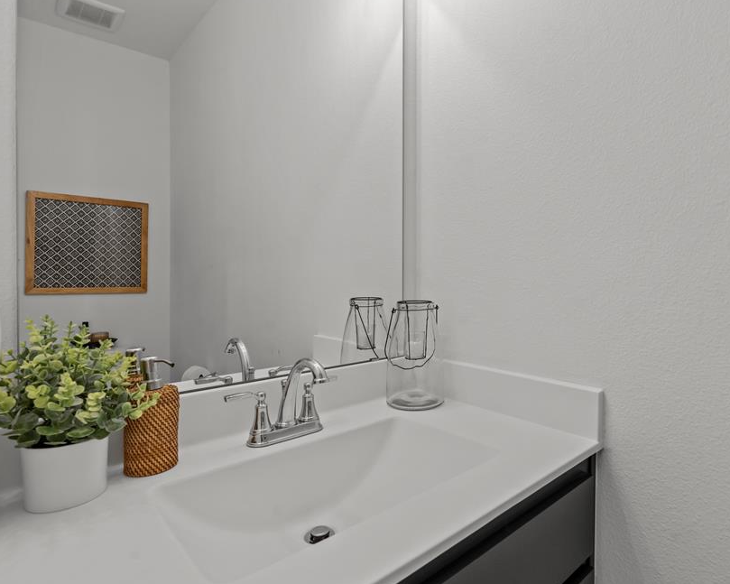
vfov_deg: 70.8
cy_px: 296
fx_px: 410
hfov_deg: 82.5
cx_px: 430
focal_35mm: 19
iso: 800
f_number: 8
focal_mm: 16
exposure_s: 1/30
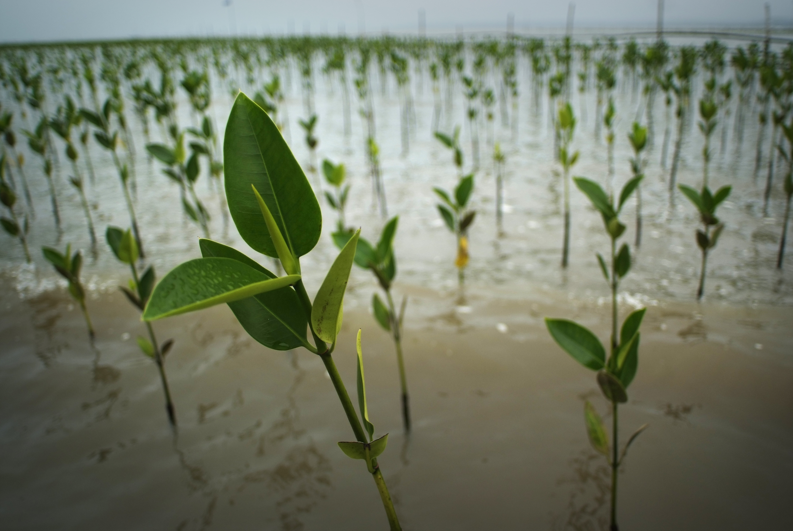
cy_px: 266
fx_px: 662
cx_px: 396
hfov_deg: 61.9
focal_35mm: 30
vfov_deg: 43.7
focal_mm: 20
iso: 125
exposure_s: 1/3000
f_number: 2.8
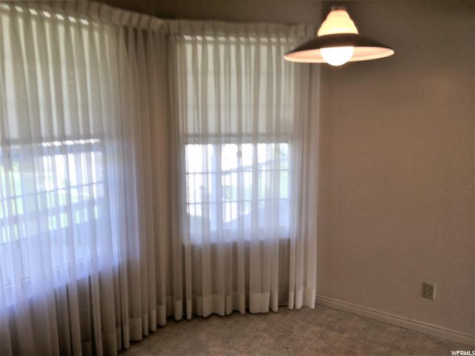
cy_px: 178
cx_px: 238
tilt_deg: -11.8
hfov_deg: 61.7
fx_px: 398
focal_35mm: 29
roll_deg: -1.1
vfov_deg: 48.2
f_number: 2.2
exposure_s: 1/60
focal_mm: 4.15
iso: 25
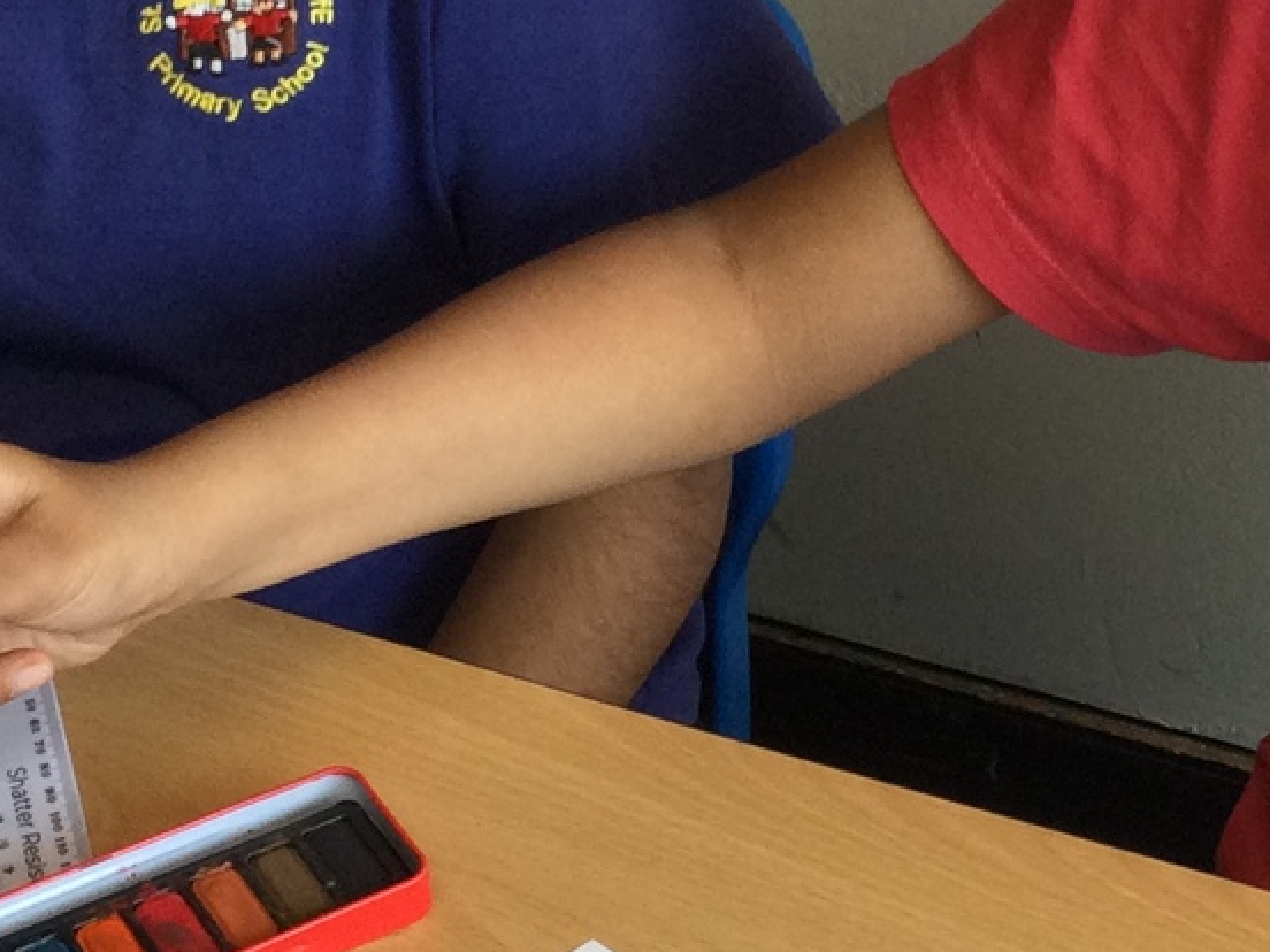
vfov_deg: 12.9
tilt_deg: -37.6
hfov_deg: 17.1
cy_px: 554
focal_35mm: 115
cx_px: 785
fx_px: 4219
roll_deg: +3.4
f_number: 2.4
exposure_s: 1/120
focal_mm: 3.3
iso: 40
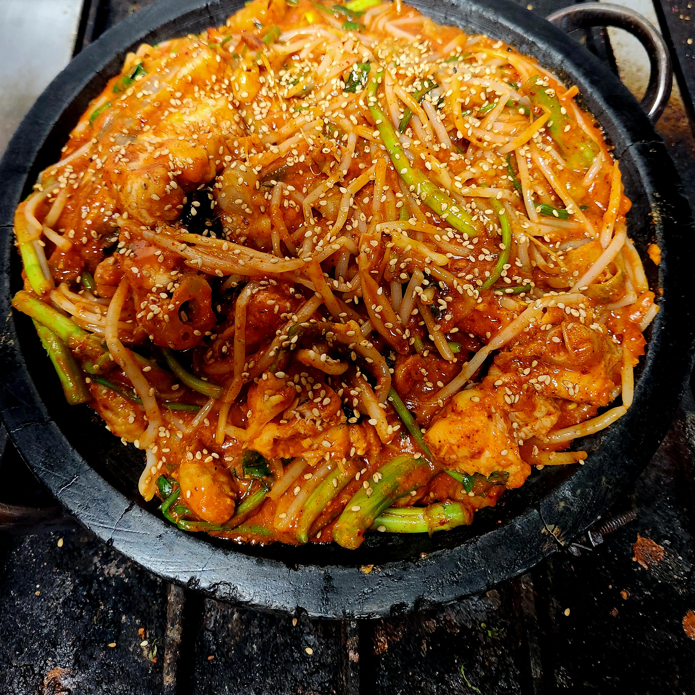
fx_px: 636
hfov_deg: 57.3
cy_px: 251
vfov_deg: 56.5
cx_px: 340
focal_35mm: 28
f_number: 1.8
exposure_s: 1/120
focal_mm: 5.4
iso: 400
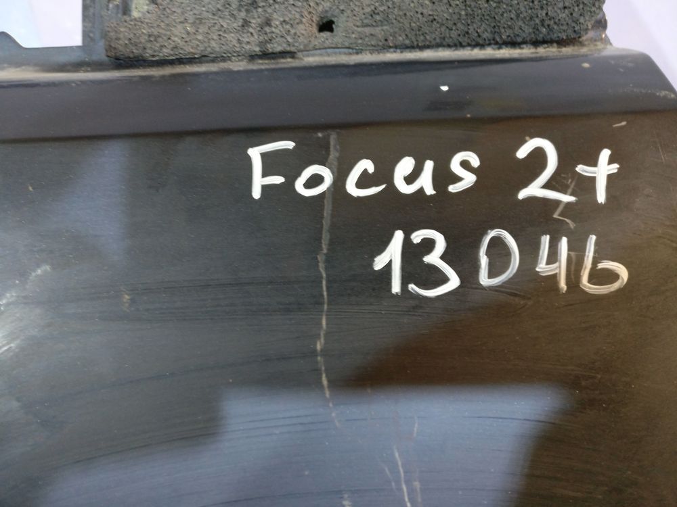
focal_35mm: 28
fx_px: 548
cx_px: 338
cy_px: 254
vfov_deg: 49.7
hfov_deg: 63.4
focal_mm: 4.26
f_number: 2
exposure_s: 1/17
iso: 1250
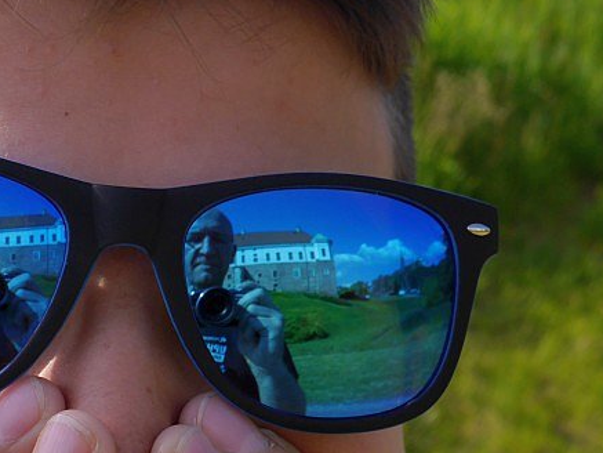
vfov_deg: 18.9
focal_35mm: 78
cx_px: 232
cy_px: 199
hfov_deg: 25.0
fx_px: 1359
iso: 160
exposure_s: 1/250
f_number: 8
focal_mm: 20
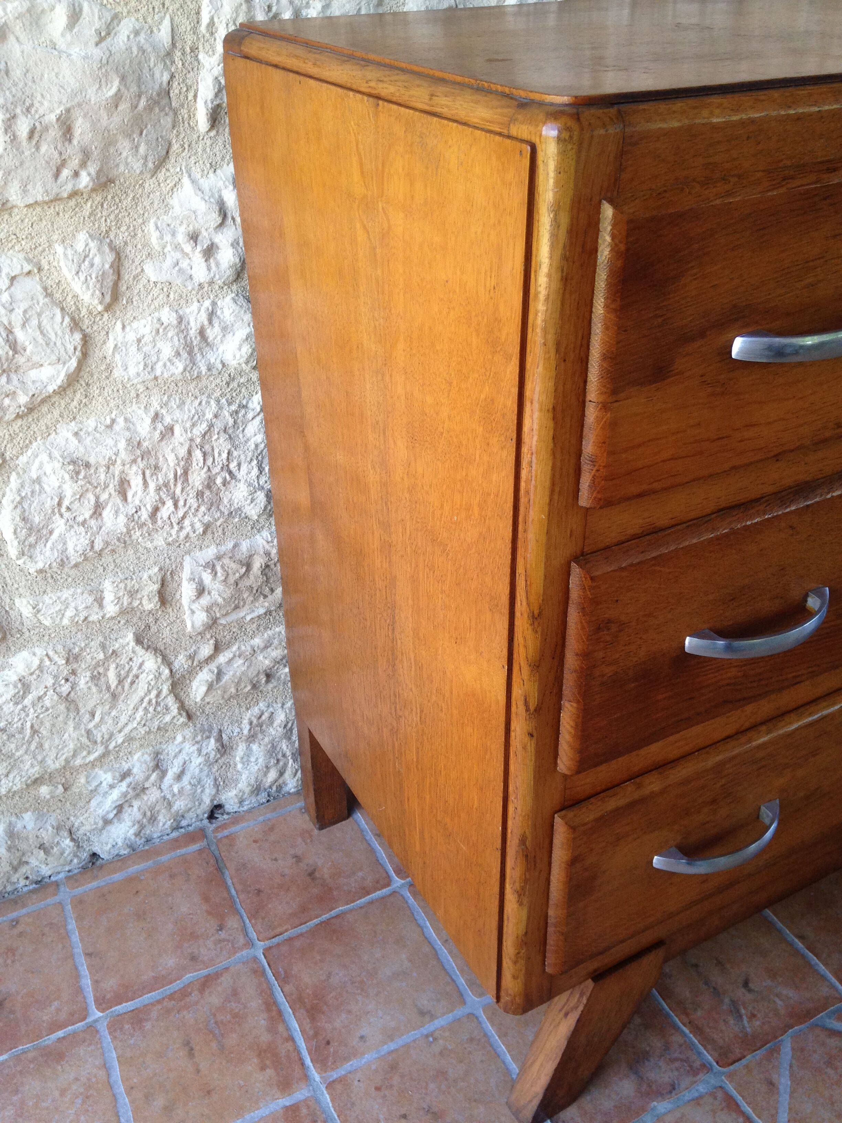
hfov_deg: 42.9
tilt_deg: -31.9
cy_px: 562
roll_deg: +1.6
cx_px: 421
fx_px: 1070
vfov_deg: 55.4
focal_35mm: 33
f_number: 2.4
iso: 80
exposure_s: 1/120
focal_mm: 4.12
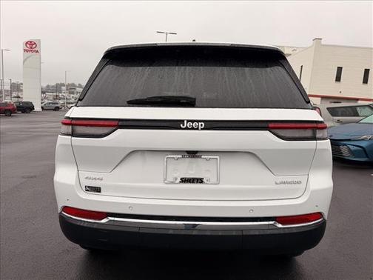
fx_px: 259
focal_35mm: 24
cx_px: 186
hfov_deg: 71.6
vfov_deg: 56.8
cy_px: 140
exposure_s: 1/1949
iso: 80
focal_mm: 6.76
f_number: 1.78
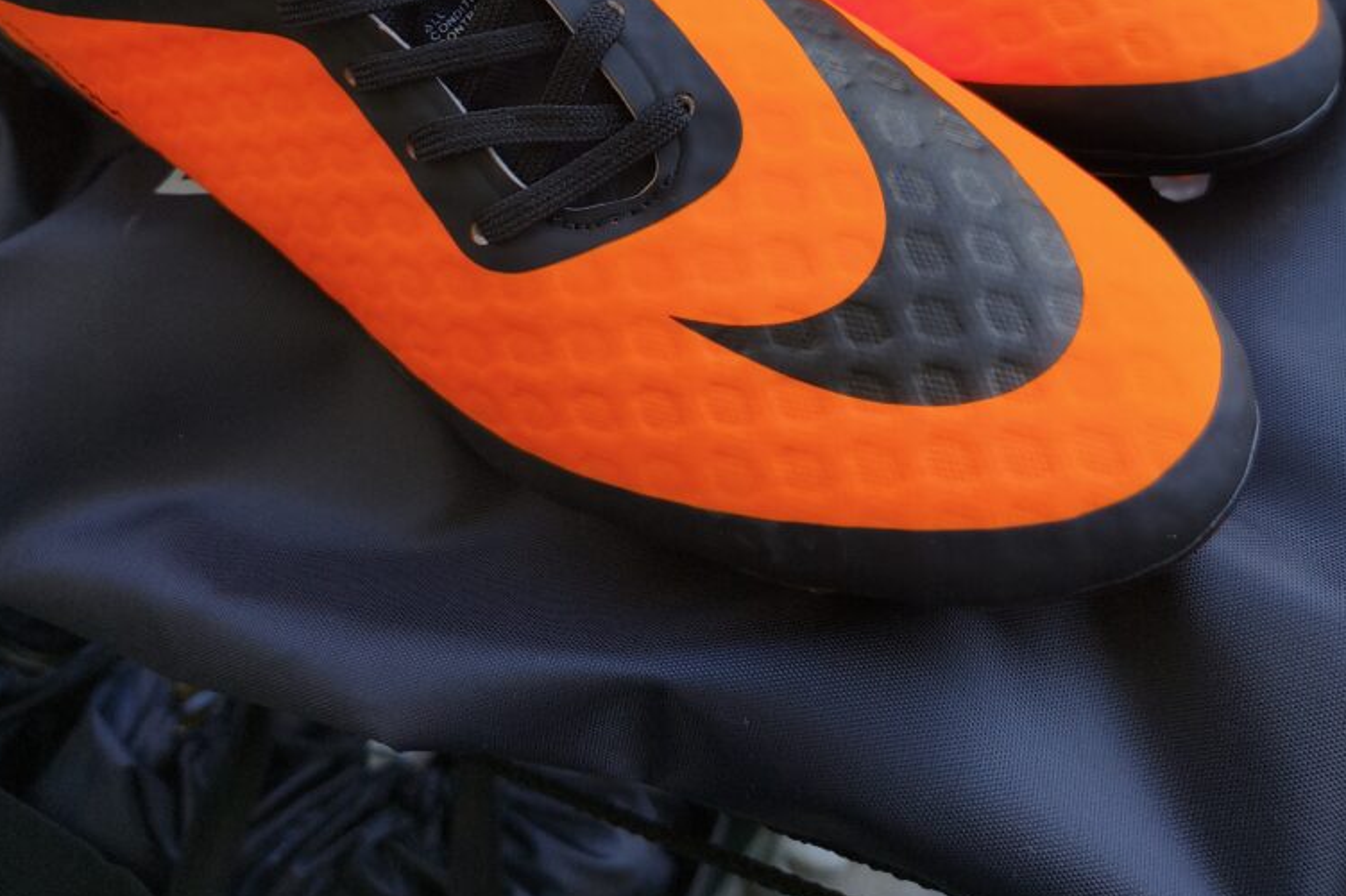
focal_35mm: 34
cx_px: 675
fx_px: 1271
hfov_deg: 55.8
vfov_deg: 37.0
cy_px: 134
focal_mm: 5.56
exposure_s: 1/168
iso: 100
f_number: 1.8
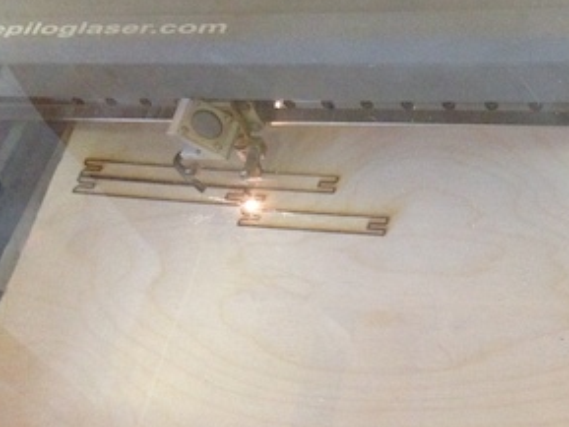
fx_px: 937
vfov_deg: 25.7
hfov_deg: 33.4
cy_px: 231
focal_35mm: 57
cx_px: 392
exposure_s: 1/15
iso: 400
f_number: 2.4
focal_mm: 4.12
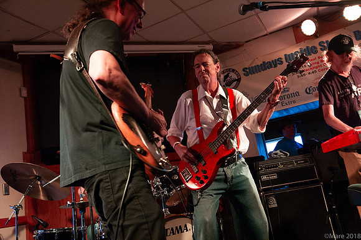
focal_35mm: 36
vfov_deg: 36.8
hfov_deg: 53.2
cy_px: 120
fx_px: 361
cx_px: 180
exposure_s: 1/50
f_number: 6.3
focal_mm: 36
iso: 6400
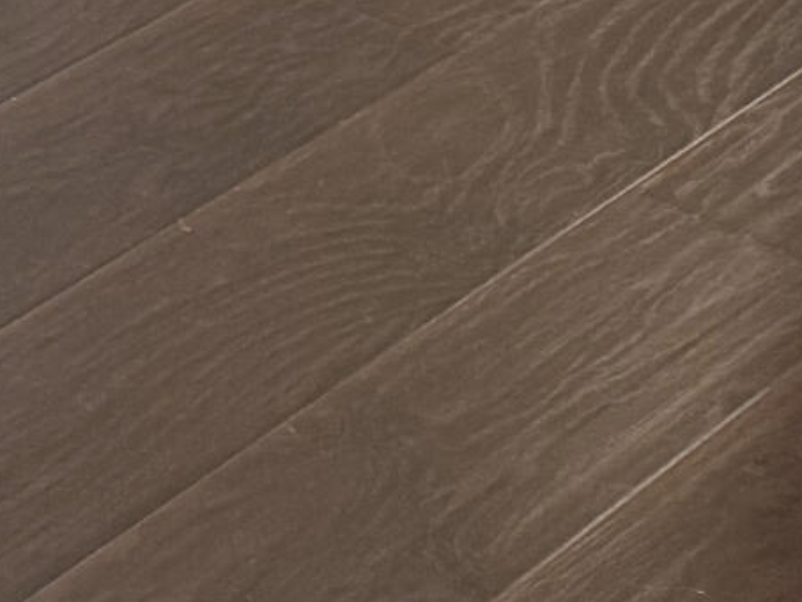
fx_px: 3685
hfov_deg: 11.6
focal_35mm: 159
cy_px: -1100
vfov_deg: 8.2
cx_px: -614
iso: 250
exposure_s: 1/60
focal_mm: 6.76
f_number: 1.78
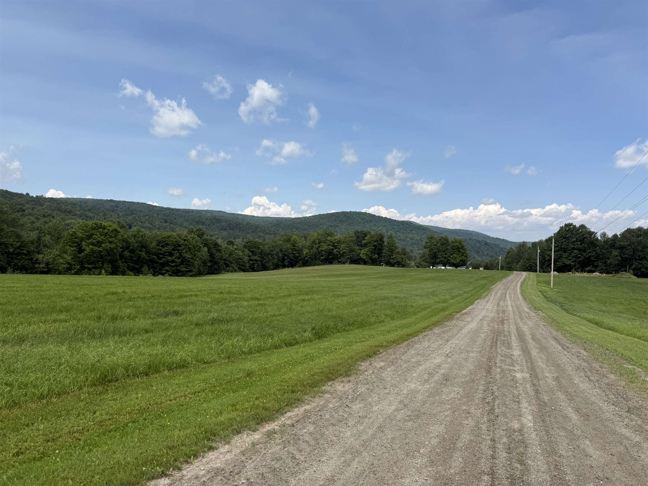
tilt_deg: +0.4
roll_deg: -2.9
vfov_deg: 56.8
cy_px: 243
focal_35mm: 24
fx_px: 449
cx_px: 324
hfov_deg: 71.6
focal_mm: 6.76
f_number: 1.78
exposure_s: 1/5319
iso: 80
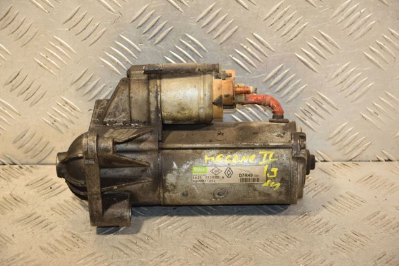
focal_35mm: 105
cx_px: 200
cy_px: 133
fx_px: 1163
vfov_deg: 13.0
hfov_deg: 19.5
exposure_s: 1/160
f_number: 5.3
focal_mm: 70
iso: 800
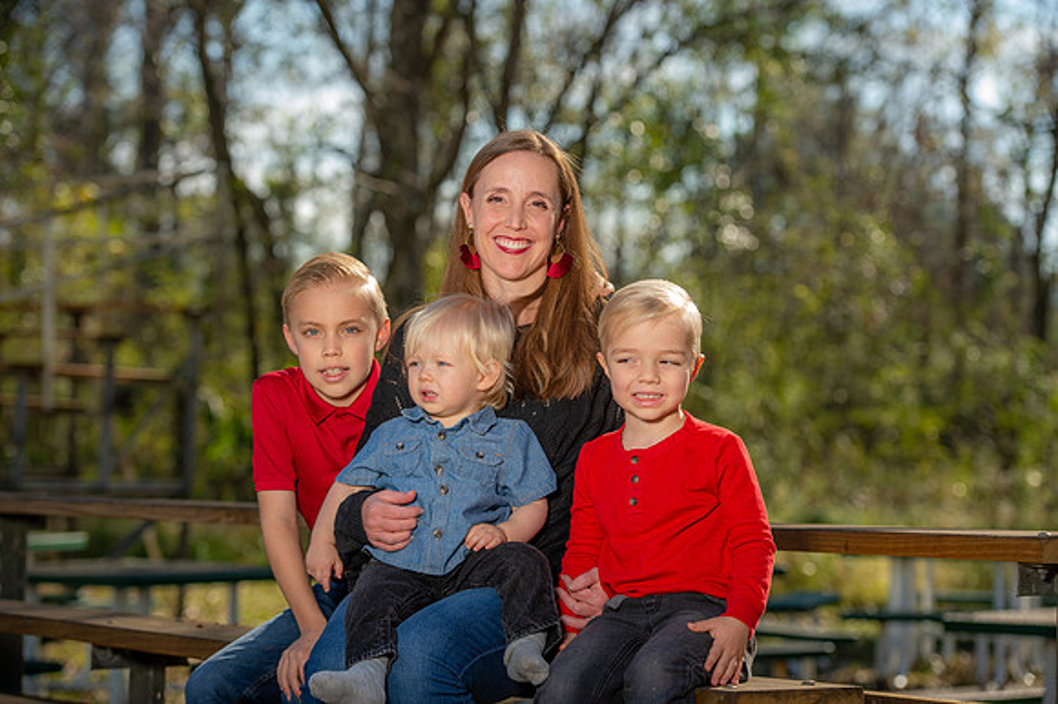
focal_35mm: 102
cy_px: 352
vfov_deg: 13.4
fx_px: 2996
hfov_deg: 20.0
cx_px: 529
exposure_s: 1/250
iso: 50
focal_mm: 102
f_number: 4.5
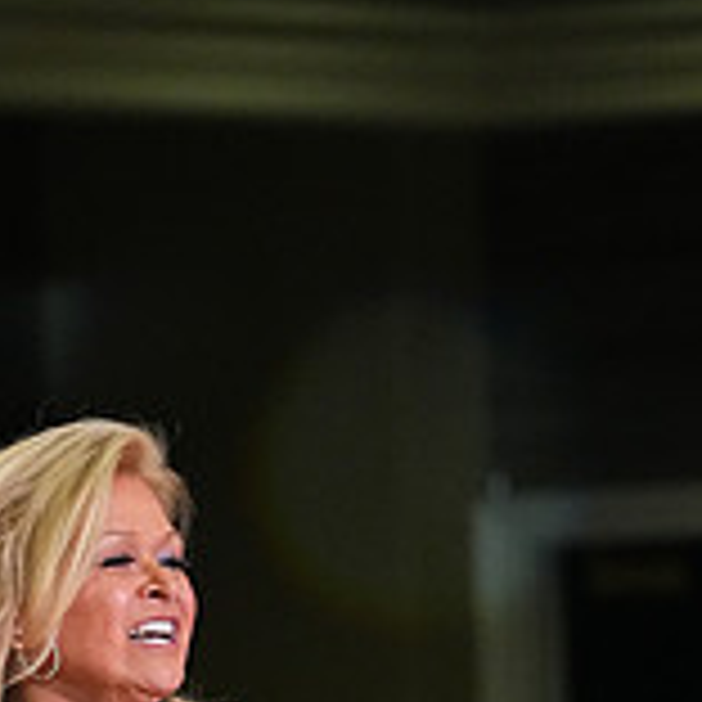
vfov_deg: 2.8
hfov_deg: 2.8
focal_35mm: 631
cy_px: 1233
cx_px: -70
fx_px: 14478
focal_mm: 200
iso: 6400
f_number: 5.6
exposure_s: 1/320
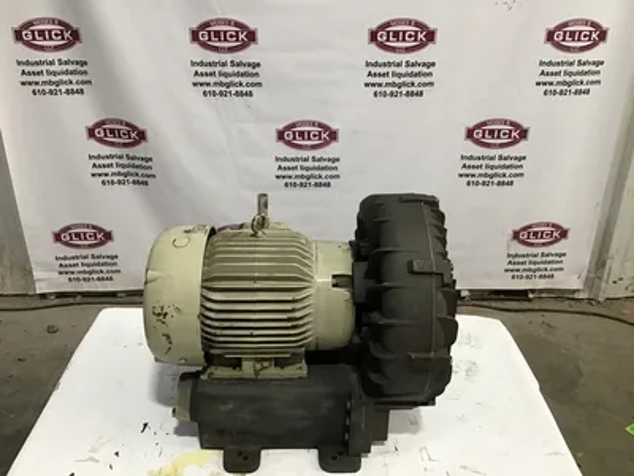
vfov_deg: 45.4
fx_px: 568
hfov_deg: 58.4
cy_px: 238
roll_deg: -2.8
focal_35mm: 31
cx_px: 317
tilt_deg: -26.8
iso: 100
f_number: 2.4
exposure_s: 1/30
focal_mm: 3.3
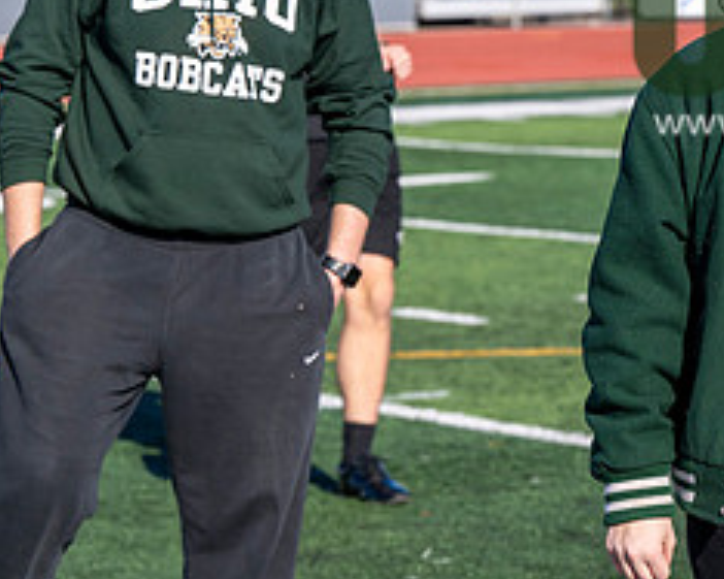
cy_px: 14
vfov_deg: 8.1
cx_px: 866
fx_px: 4091
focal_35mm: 191
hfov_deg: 10.0
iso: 250
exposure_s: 1/2000
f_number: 5
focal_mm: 82
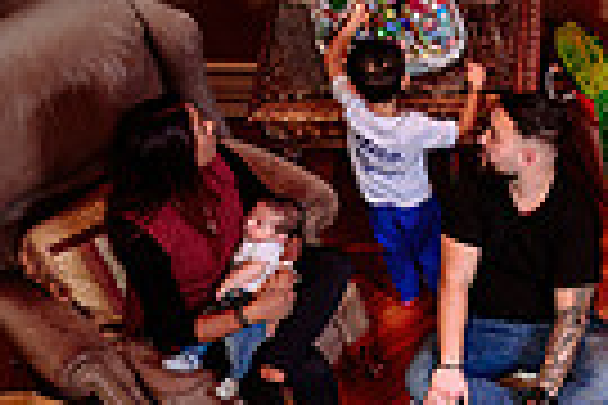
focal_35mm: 124
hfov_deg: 15.3
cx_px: 906
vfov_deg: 10.8
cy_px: 497
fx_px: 2094
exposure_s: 1/60
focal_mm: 26.5
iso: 200
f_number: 5
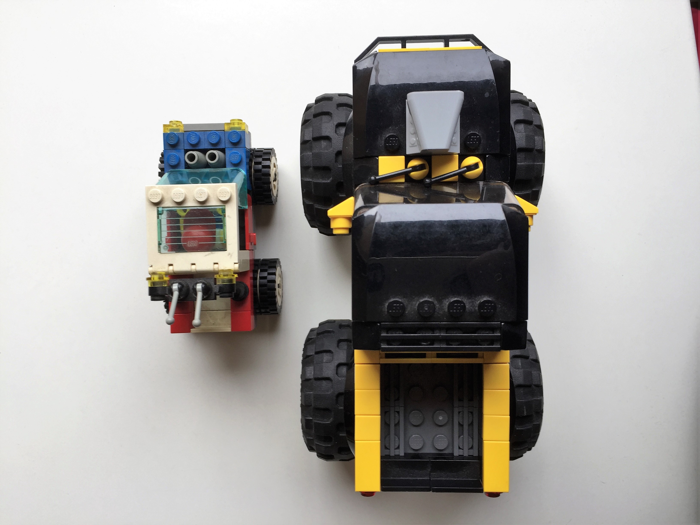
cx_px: 350
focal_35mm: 29
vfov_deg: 48.2
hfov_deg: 61.7
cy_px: 262
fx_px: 586
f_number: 2.2
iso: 32
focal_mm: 4.15
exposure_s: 1/111
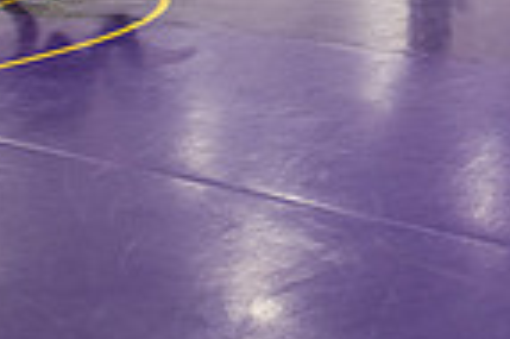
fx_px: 1090
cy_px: -234
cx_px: 720
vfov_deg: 15.6
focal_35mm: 77
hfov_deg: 22.5
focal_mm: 19
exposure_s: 1/250
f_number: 4
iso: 2000
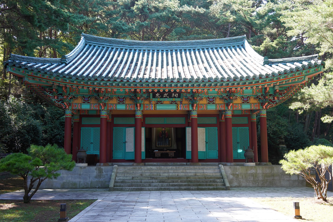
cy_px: 111
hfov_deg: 54.4
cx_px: 166
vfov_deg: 37.9
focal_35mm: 35
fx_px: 324
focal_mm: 35
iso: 400
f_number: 6.3
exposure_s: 1/100
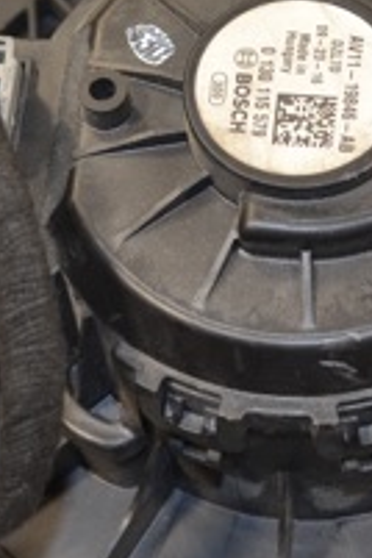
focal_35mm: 124
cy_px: 244
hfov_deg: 11.0
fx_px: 1922
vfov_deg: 16.5
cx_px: 272
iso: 360
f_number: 4.2
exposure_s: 1/125
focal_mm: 26
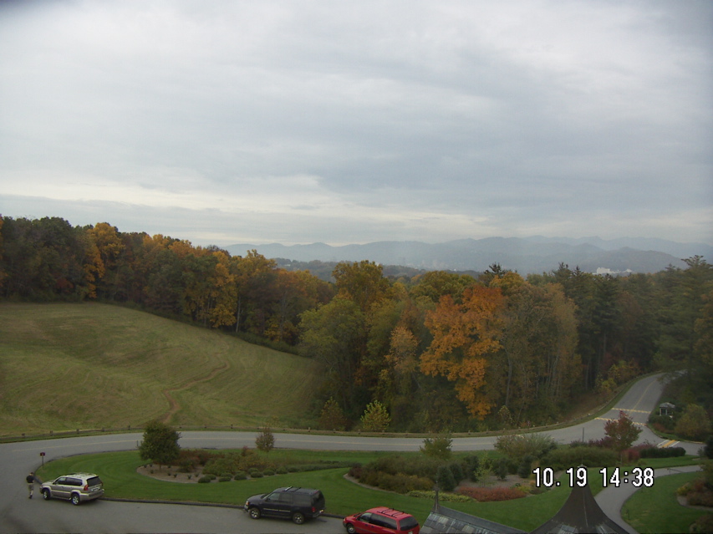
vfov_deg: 39.6
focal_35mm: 36
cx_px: 356
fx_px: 741
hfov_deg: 51.4
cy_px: 267
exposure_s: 1/125
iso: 50
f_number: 2.8
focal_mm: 4.7
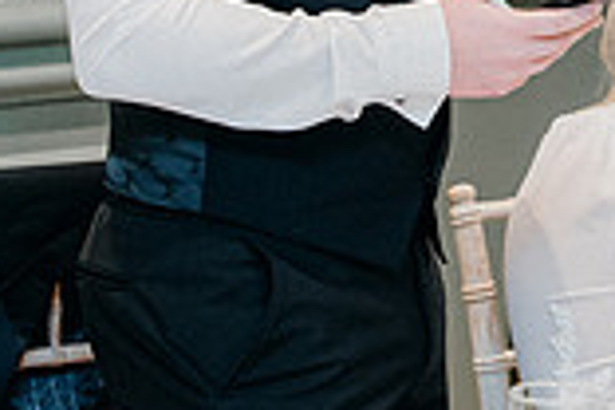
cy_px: -112
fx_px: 4441
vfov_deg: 5.3
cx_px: 741
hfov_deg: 7.8
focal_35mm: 260
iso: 2500
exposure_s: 1/160
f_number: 3.5
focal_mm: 70
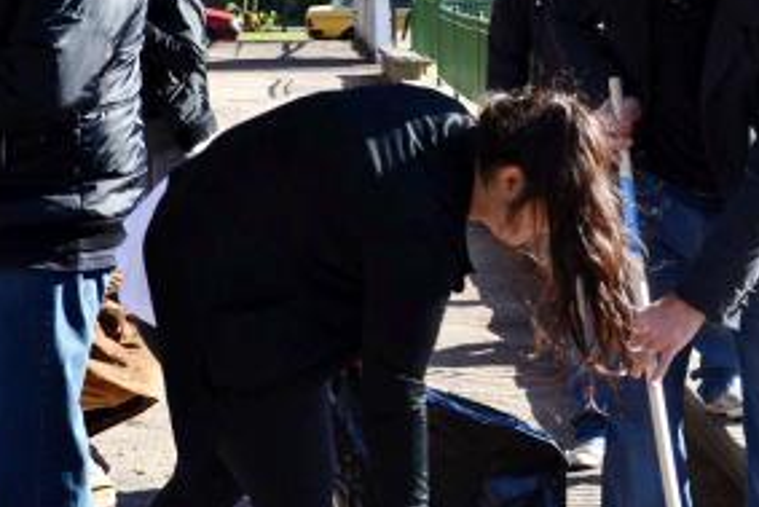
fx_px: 2759
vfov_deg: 10.5
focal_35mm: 131
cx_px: 491
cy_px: 144
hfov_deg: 15.6
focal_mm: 55
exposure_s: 1/250
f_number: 10
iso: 400
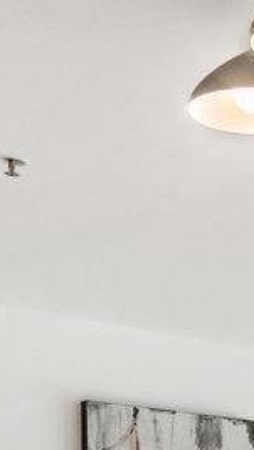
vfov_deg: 16.0
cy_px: 653
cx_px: 745
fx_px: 1487
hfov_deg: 8.3
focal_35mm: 124
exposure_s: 1/20
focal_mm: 26.5
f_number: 11
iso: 400
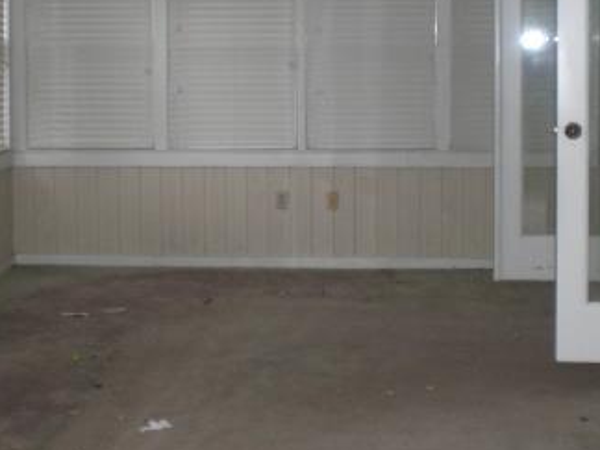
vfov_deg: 19.4
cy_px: 76
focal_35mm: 75
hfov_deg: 26.0
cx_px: 307
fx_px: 1300
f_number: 3.1
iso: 200
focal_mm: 6.3
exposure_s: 1/60
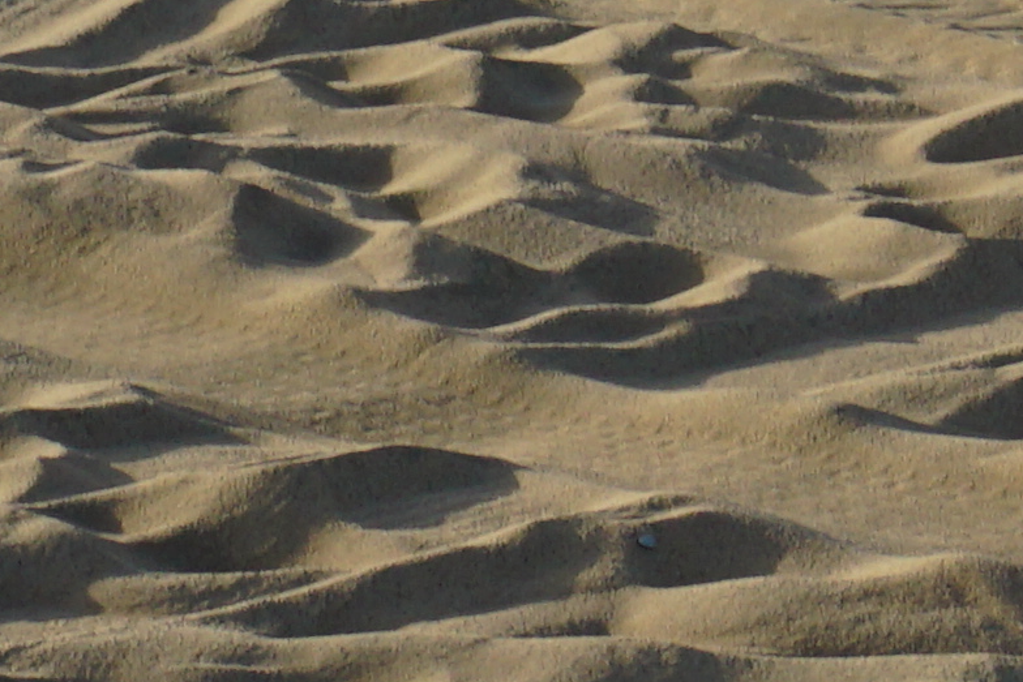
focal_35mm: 287
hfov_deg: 7.0
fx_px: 8152
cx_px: 1973
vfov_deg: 4.6
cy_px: -1257
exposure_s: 1/160
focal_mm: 25
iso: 100
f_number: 11
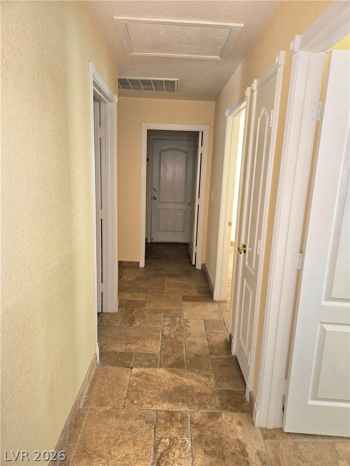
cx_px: 175
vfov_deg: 73.9
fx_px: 310
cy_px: 233
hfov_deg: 58.9
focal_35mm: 23
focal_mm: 5.4
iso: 100
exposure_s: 1/24
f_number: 1.8
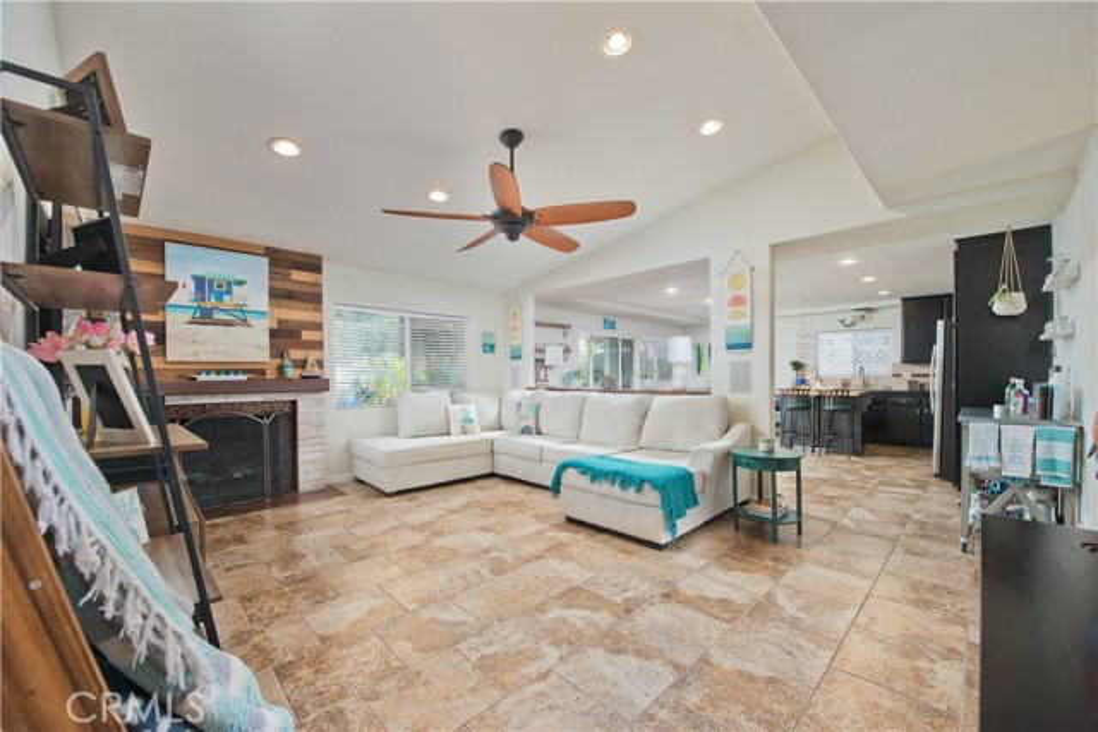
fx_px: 427
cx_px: 549
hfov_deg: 104.2
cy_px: 366
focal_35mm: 14
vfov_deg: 81.2
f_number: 5.6
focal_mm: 14
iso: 400
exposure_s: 1/125
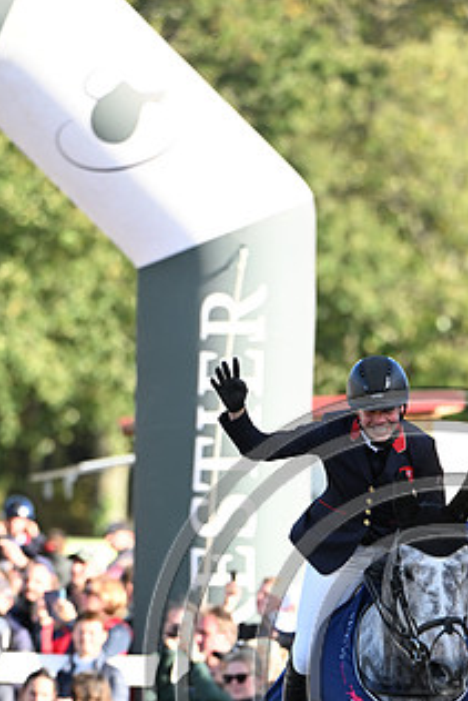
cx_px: 403
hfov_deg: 2.1
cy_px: 639
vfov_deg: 3.2
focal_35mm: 643
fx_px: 12524
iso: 1250
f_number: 5.6
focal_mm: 350
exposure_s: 1/800
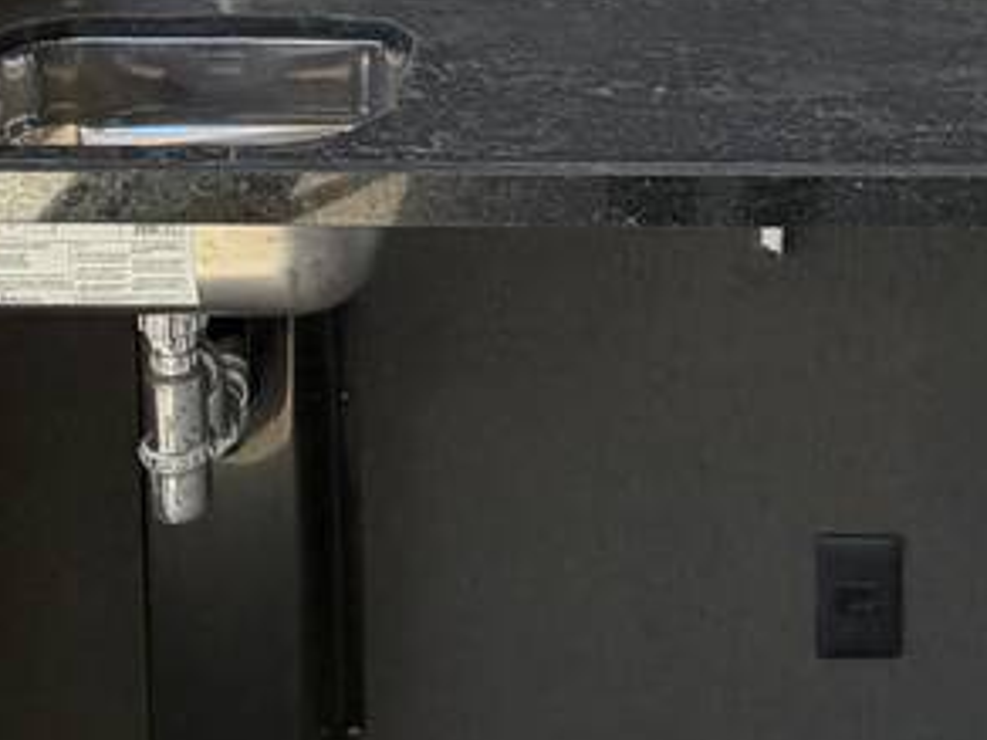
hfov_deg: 28.1
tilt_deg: -3.6
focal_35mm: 69
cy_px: -436
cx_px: 619
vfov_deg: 18.4
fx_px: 1967
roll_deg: +0.5
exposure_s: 1/224
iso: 50
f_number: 2.2
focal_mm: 2.22
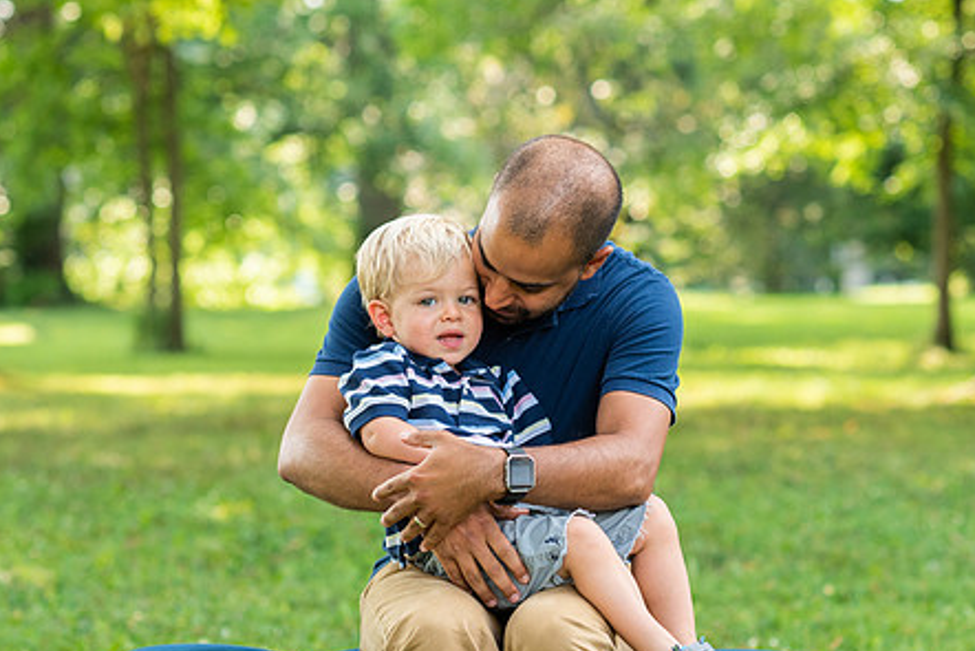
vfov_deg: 10.3
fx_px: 3603
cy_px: 352
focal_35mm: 133
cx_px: 623
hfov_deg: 15.4
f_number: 3.2
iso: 400
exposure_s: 1/400
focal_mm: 85
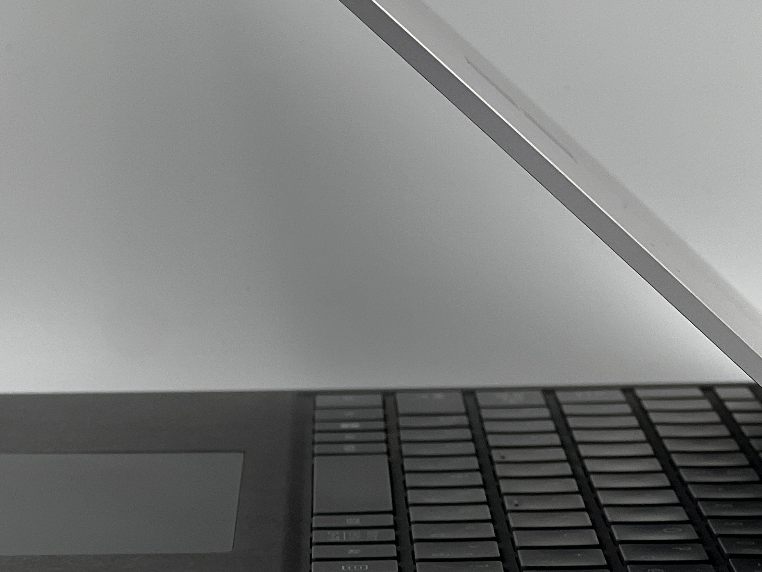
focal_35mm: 167
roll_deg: -0.3
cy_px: 183
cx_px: 350
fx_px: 3676
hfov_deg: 11.8
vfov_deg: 8.9
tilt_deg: -4.1
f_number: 2.8
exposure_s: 1/180
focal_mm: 9
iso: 32
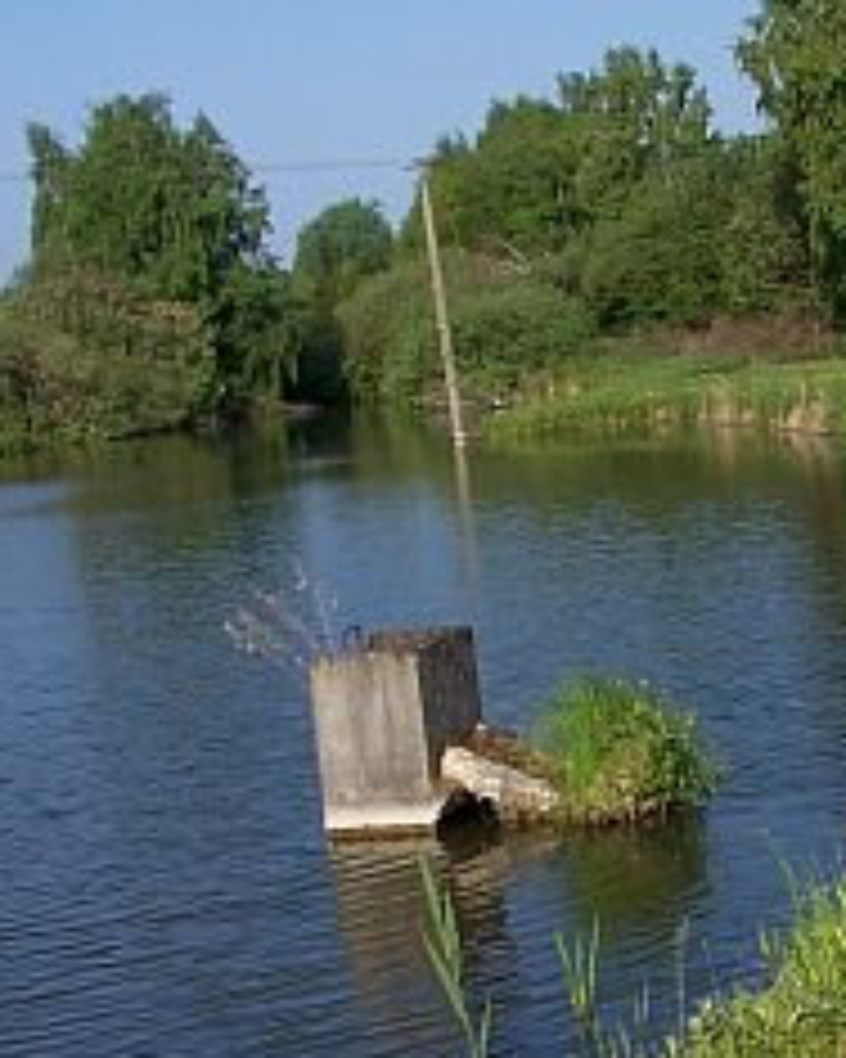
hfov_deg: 18.8
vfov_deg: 24.0
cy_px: 696
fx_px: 2473
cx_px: 886
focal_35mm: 79
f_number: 5.6
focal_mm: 6.3
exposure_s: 1/350
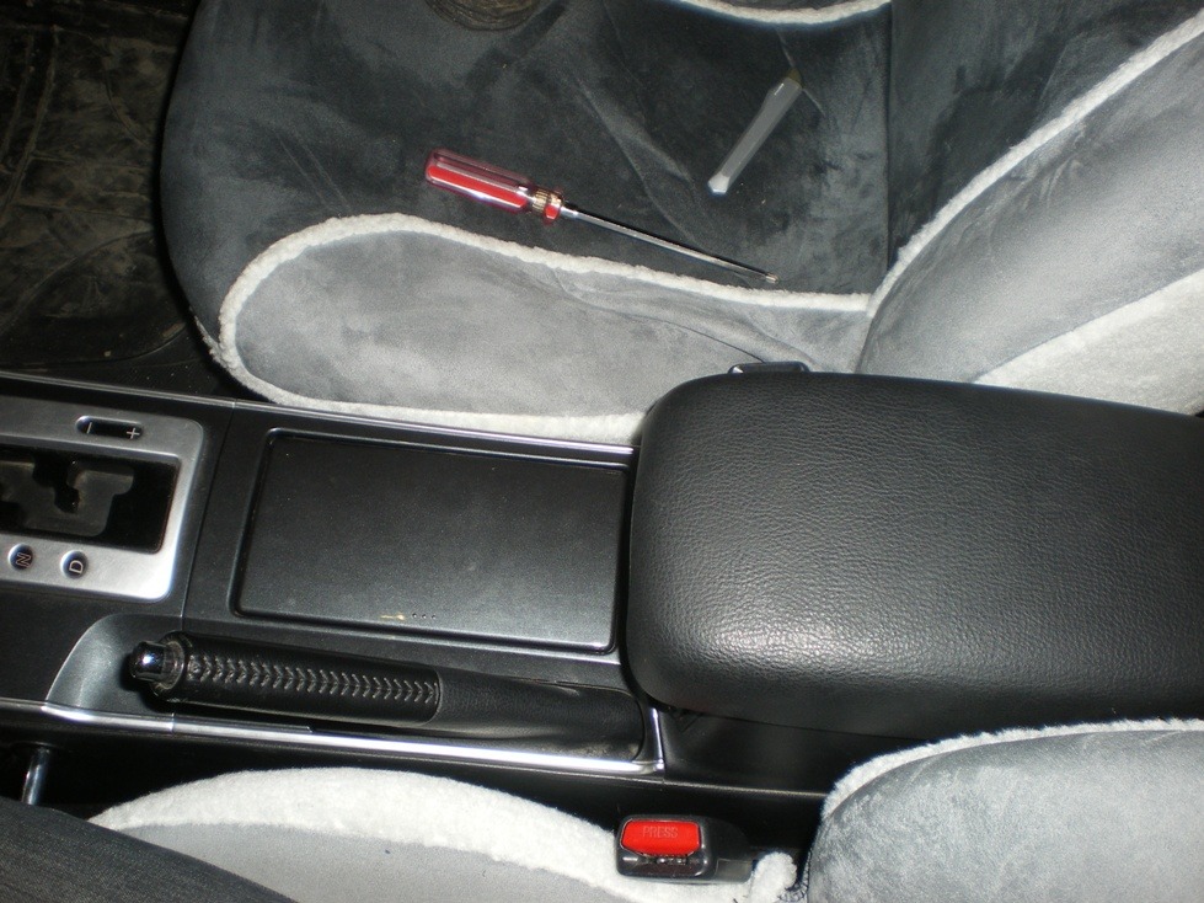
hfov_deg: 51.4
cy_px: 452
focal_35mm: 36
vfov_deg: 39.6
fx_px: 1252
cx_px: 602
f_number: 3.1
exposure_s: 1/50
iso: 100
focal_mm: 6.3
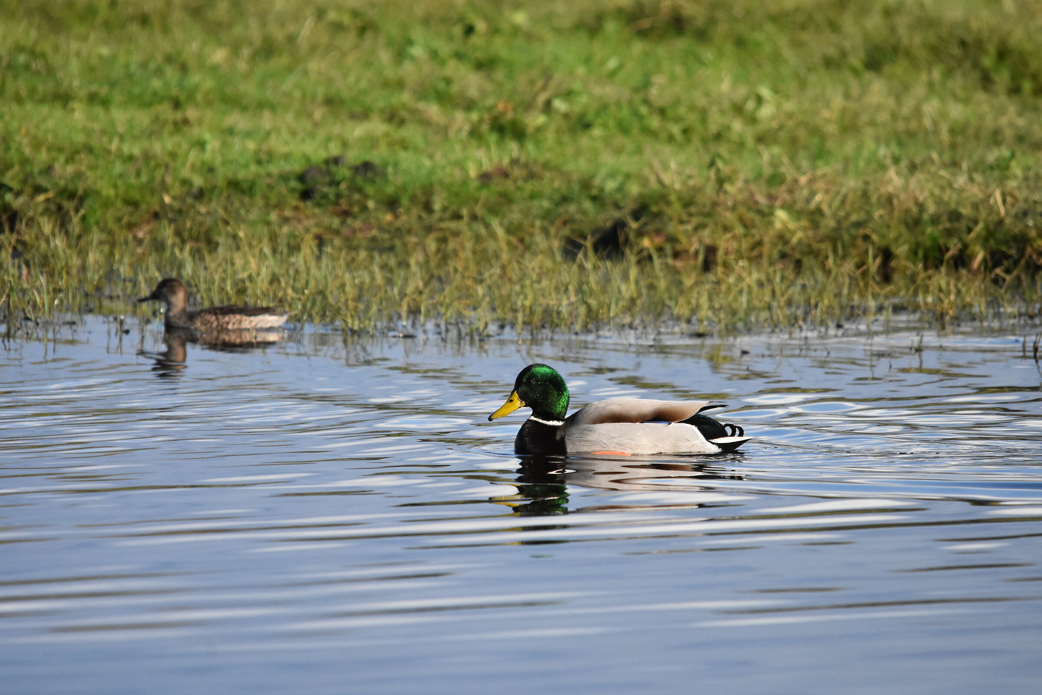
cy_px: 348
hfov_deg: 2.7
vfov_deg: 1.8
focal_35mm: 750
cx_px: 521
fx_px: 21707
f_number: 8
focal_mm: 500
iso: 1600
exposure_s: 1/4000
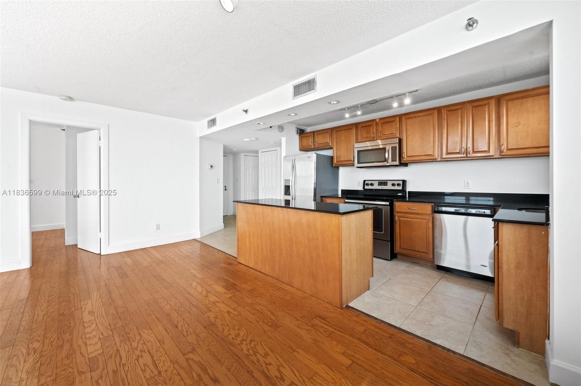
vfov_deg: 81.1
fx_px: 226
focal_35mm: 14
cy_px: 193
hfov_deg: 104.3
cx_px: 290
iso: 200
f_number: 8
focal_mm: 14
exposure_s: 1/8
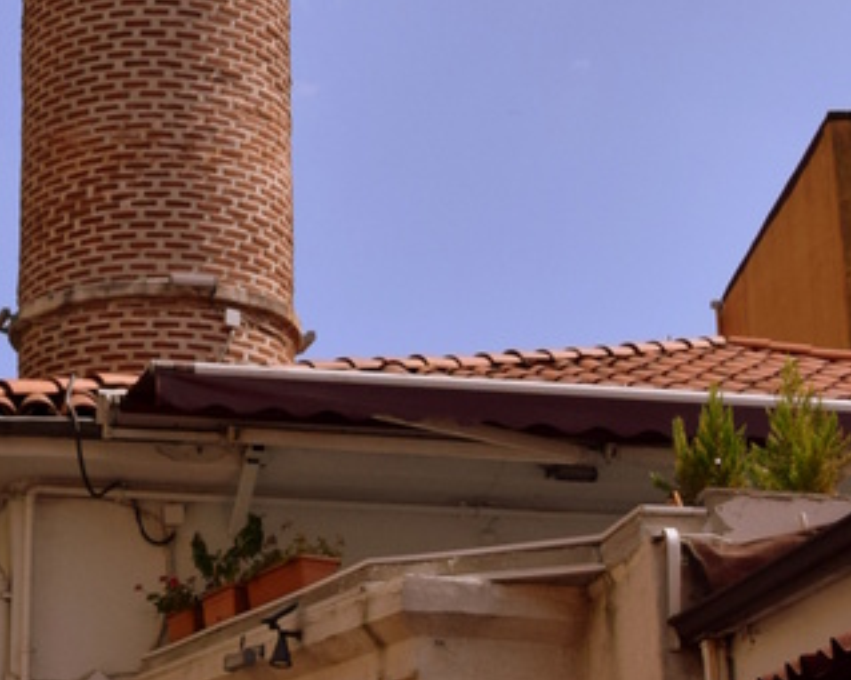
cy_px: 309
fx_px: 2392
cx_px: -95
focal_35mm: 95
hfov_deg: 19.3
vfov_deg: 16.2
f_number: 8
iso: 360
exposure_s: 1/2000
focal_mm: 18
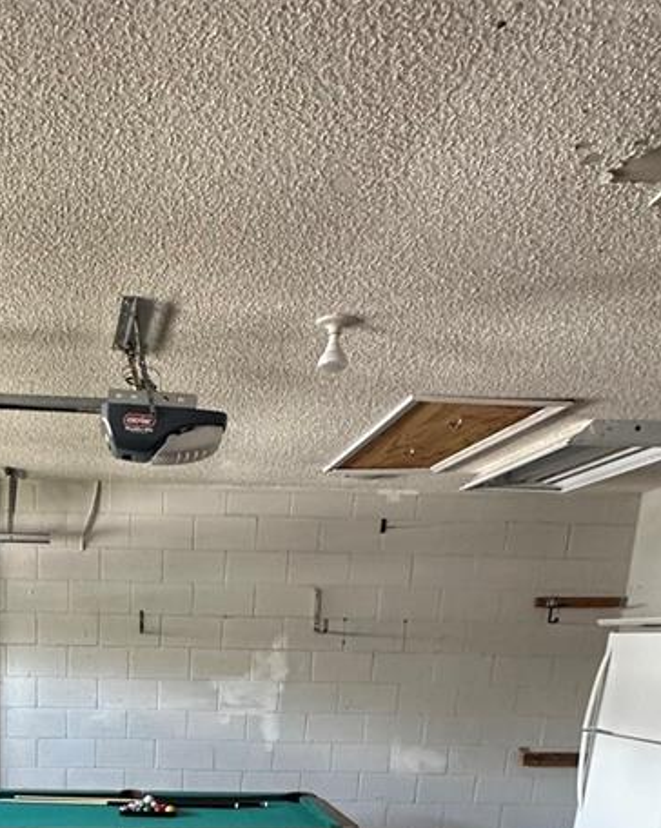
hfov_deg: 39.2
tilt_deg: -17.8
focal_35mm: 36
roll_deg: -1.1
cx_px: 114
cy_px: 899
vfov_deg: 41.0
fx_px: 882
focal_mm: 2.22
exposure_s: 1/60
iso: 320
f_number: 2.2
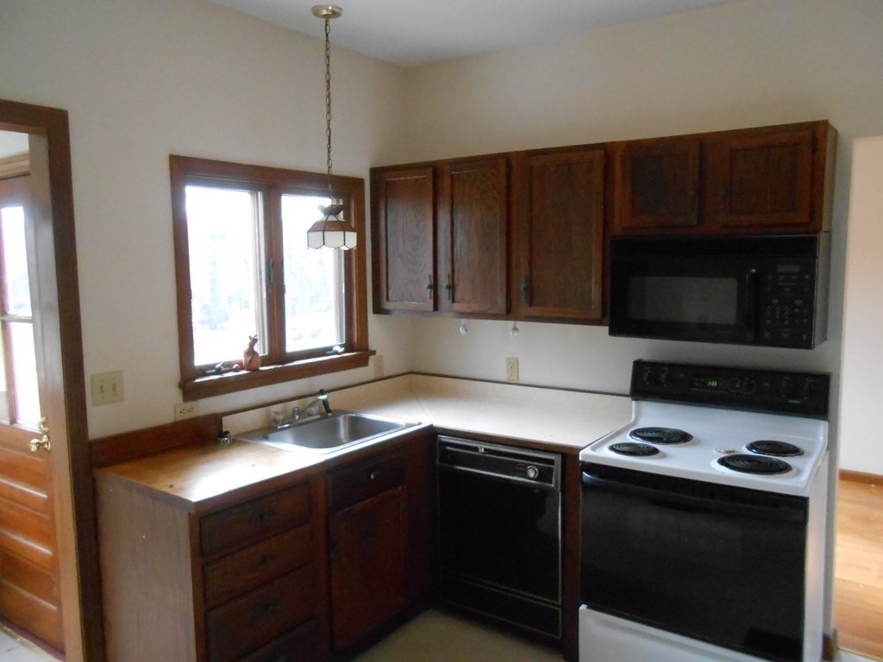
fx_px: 663
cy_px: 331
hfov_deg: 67.3
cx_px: 442
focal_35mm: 26
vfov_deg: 53.1
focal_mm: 4.6
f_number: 3.5
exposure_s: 1/100
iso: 800
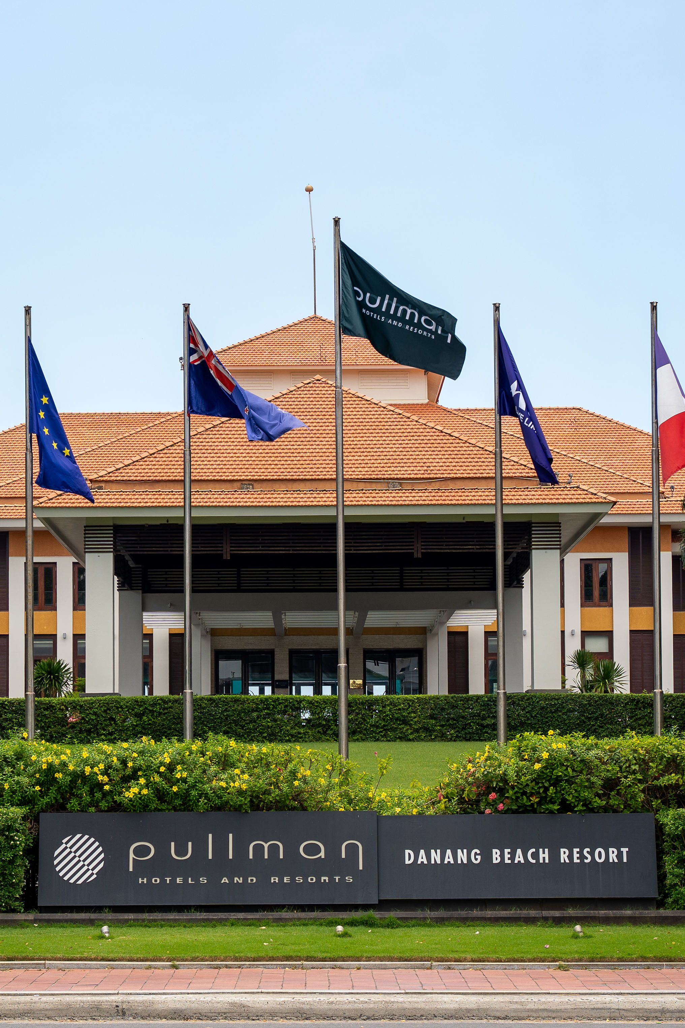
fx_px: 2566
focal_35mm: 90
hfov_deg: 15.2
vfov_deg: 22.6
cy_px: 671
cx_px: 275
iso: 50
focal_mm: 45.7
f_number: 4.5
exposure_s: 1/250
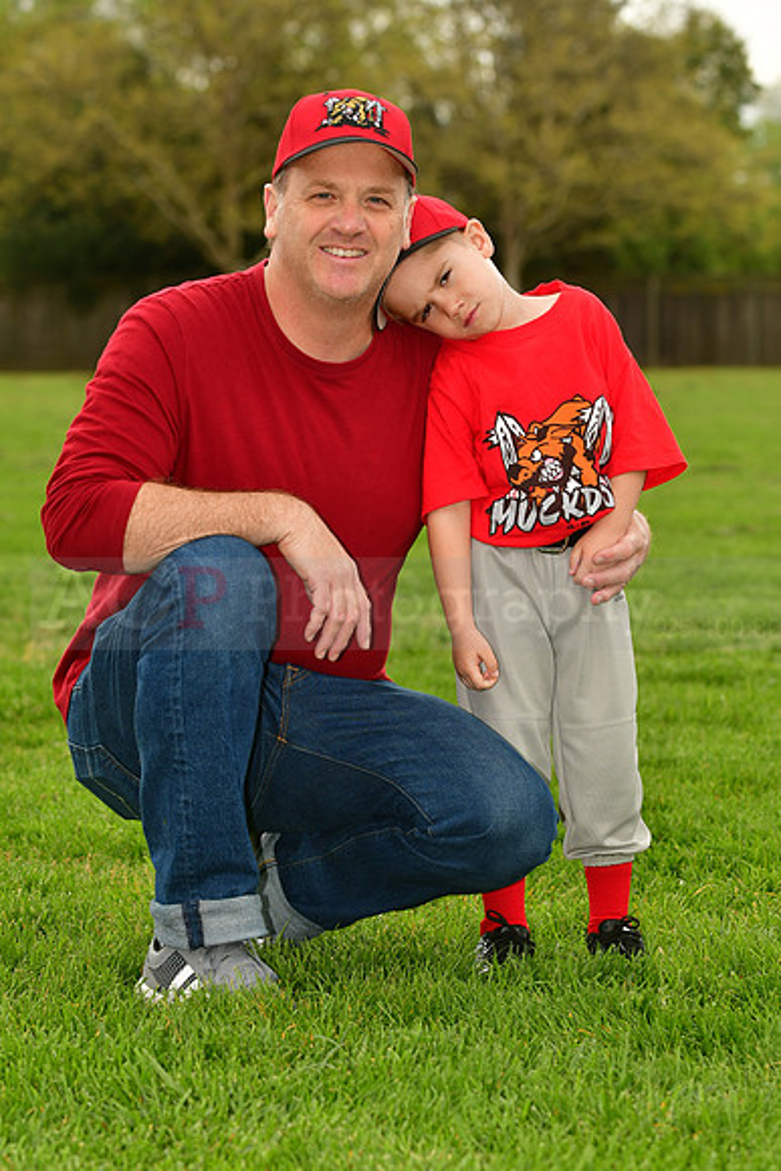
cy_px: 586
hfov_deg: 9.6
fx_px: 4634
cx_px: 390
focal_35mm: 142
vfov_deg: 14.4
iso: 200
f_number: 5
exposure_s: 1/500
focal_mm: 95
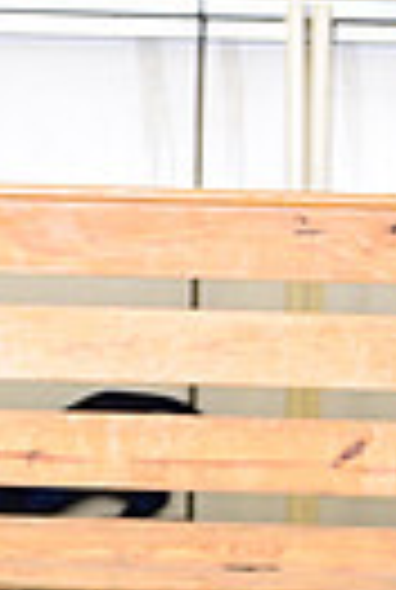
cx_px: -896
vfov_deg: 3.5
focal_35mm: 596
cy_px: 128
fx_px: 9782
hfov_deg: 2.3
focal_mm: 135
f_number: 5
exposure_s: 1/200
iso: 2500
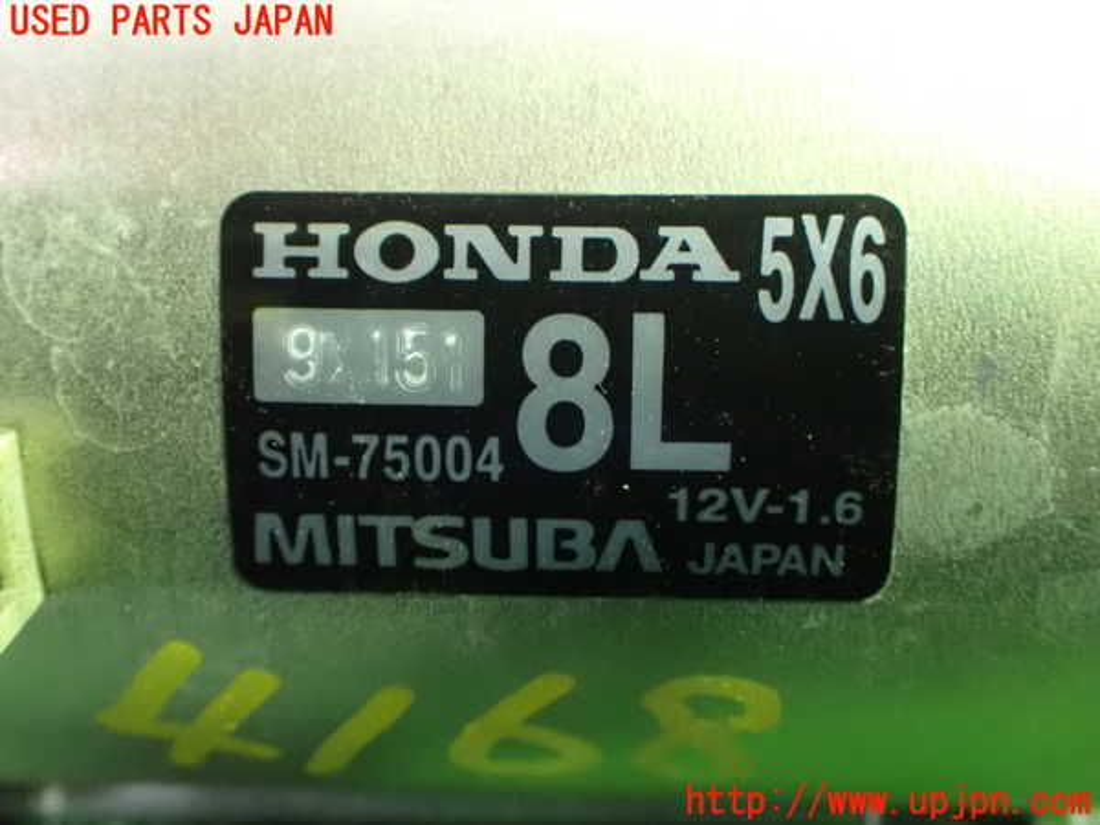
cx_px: 550
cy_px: 412
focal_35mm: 41
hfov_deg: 45.8
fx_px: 1303
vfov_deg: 35.1
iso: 1600
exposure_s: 1/25
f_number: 2.8
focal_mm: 7.31
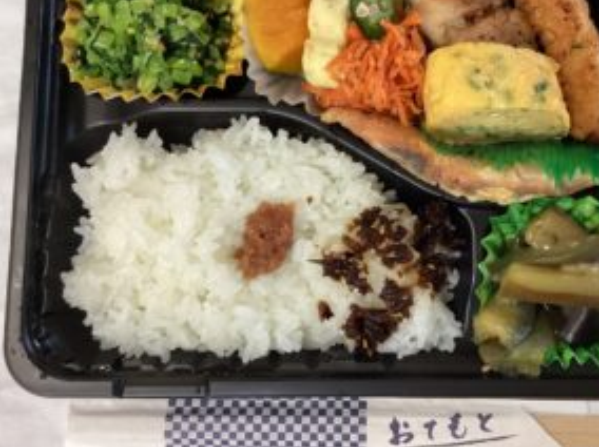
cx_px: 360
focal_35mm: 41
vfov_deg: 35.0
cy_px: 187
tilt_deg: -84.6
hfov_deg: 45.6
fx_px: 708
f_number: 2.4
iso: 320
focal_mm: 3.3
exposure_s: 1/60
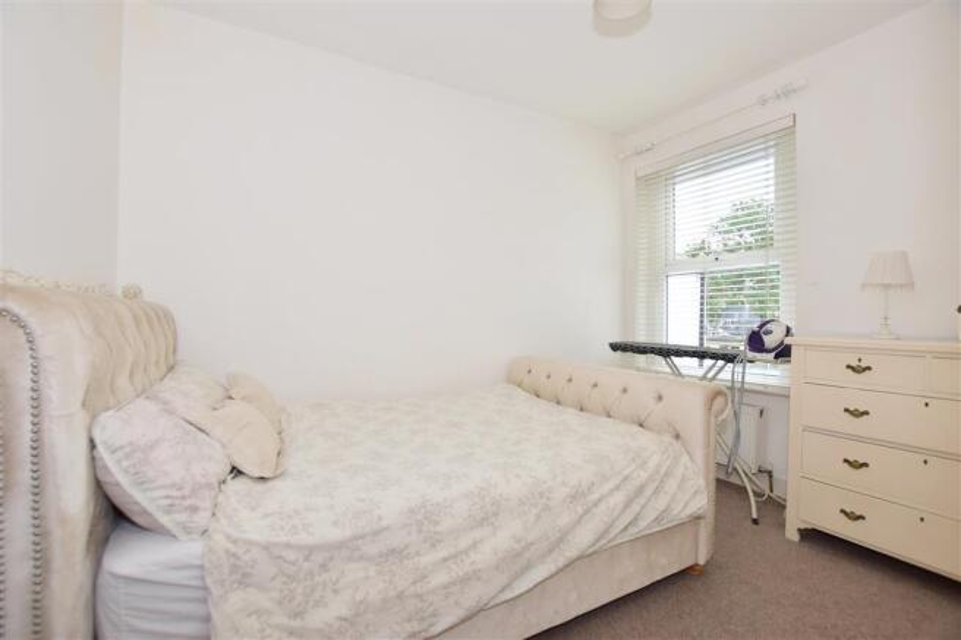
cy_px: 320
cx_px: 480
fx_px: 400
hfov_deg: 100.4
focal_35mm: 15
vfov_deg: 77.3
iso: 200
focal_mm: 10
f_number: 5
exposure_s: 1/100
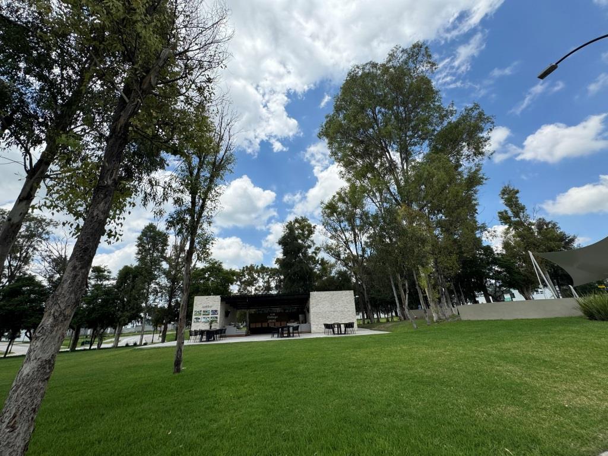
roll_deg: +3.2
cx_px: 304
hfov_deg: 102.1
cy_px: 228
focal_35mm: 14
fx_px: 246
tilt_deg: +20.6
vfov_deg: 85.7
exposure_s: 1/1832
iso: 40
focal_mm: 2.22
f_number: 2.2
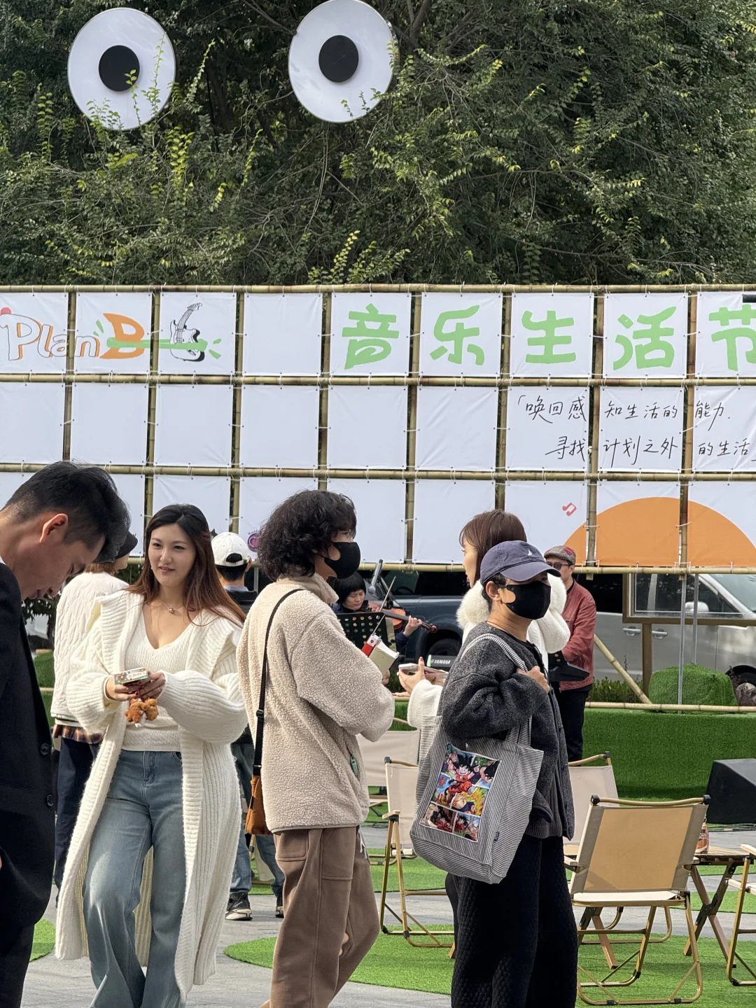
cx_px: 378
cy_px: 504
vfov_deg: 16.4
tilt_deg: +1.8
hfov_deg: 12.3
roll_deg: -1.1
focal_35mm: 120
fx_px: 3494
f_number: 2.8
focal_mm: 15.66
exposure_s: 1/550
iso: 50
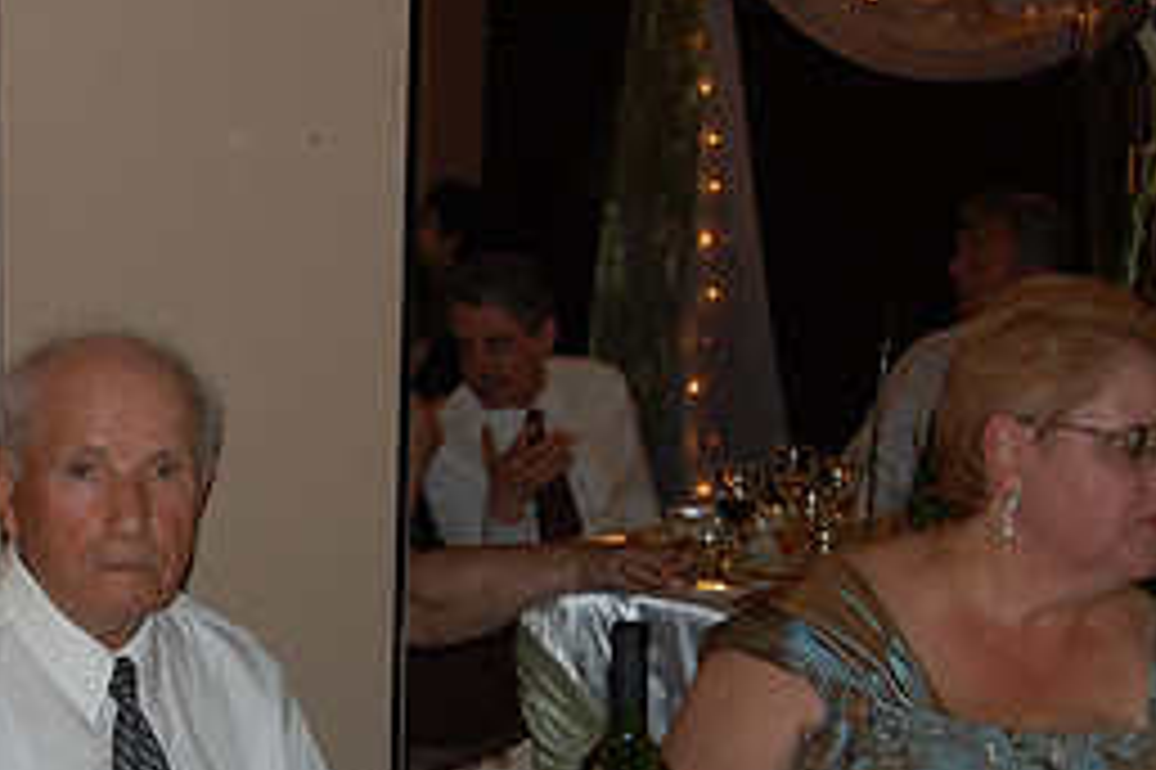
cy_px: 775
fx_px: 2824
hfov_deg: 22.7
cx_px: 166
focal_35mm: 88
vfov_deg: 15.2
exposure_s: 1/60
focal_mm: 26
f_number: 4
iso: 400
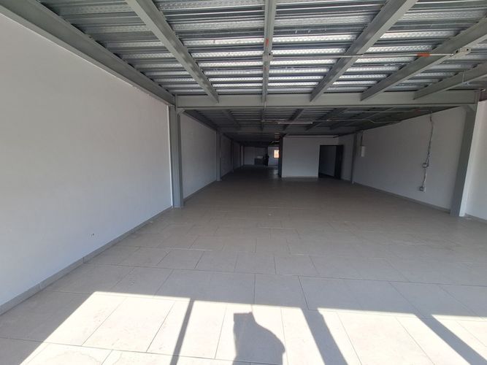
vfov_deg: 89.9
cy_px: 182
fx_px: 183
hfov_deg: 106.2
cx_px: 244
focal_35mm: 13
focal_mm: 1.74
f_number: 2.2
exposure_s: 1/427
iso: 40
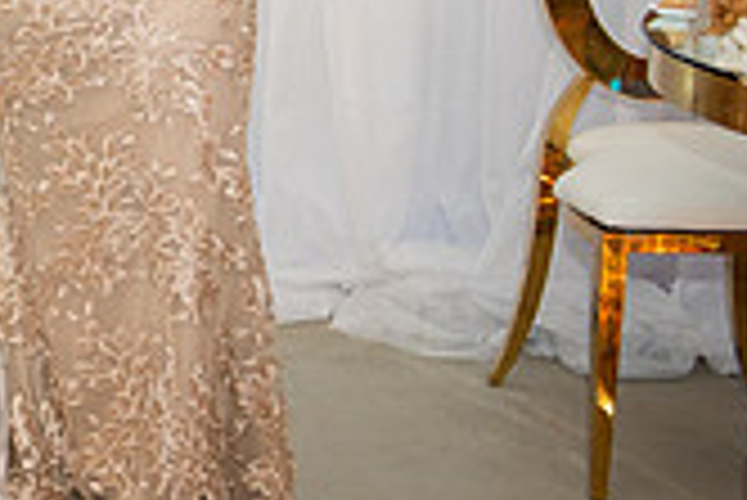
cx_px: -414
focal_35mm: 122
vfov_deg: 11.1
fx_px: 2534
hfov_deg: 15.3
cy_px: -88
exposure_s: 1/125
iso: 640
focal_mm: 35
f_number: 2.8
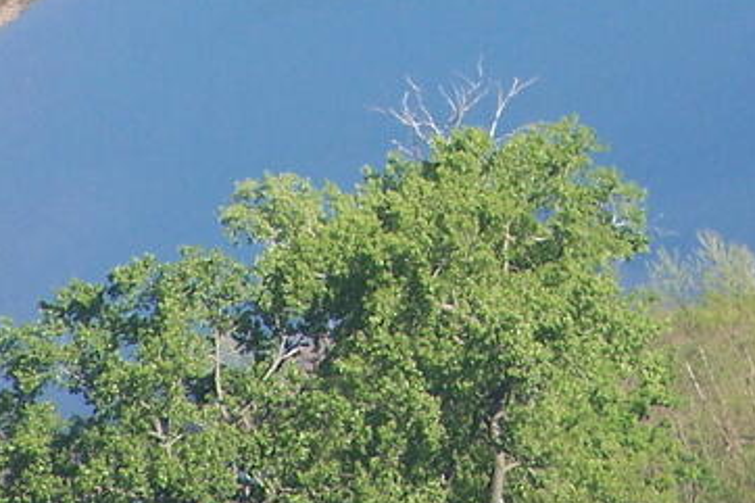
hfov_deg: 2.2
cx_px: 897
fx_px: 19536
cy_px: -173
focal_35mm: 932
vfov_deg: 1.5
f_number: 3.6
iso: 140
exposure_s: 1/250
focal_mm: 52.6
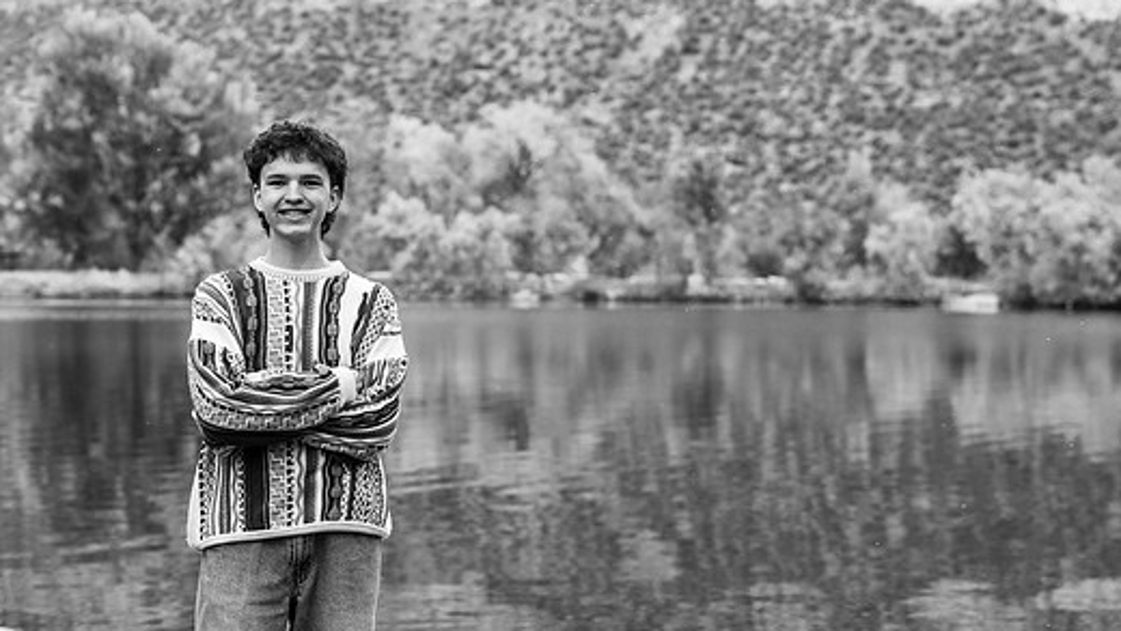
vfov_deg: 13.2
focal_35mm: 92
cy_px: 266
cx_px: 530
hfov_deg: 23.2
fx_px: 2736
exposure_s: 1/125
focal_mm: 70
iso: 1250
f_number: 4
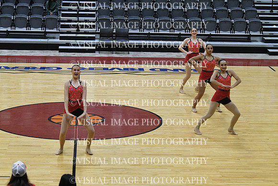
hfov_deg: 19.5
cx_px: 139
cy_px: 93
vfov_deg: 13.0
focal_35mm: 105
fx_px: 811
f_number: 4
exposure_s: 1/500
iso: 5000
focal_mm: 70
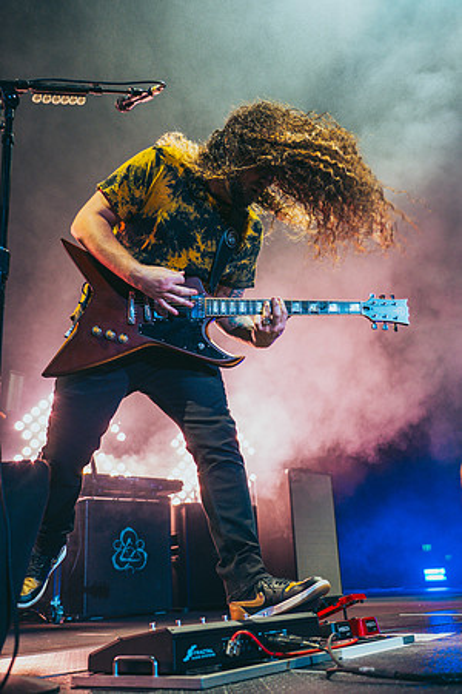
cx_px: 231
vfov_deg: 57.2
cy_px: 347
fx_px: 635
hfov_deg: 40.0
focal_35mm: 33
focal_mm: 33
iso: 1600
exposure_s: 1/320
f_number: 4
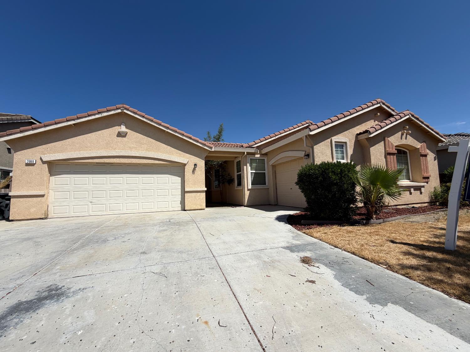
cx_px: 235
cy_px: 176
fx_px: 190
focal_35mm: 14
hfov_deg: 102.1
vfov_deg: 85.7
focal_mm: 2.22
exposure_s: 1/1464
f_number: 2.2
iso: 20
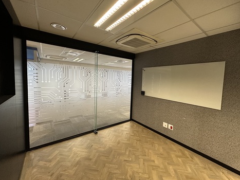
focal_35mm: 15
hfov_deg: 98.1
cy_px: 86
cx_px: 126
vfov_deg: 81.7
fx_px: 104
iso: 250
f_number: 2.2
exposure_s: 1/50
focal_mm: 2.22
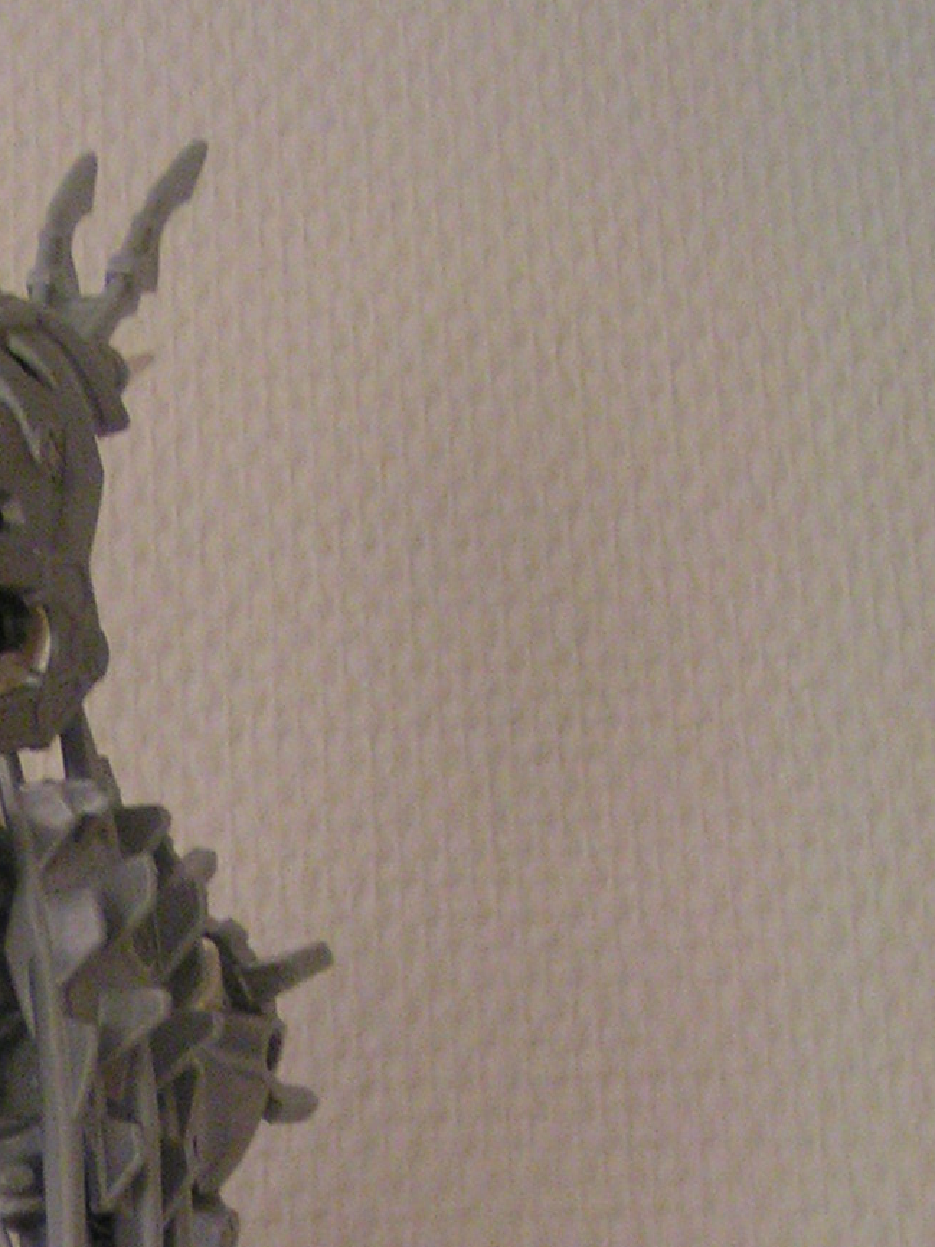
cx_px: -130
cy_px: 1315
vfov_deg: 20.9
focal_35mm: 90
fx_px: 3240
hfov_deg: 15.9
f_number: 2.8
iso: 200
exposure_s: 1/15
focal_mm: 5.8
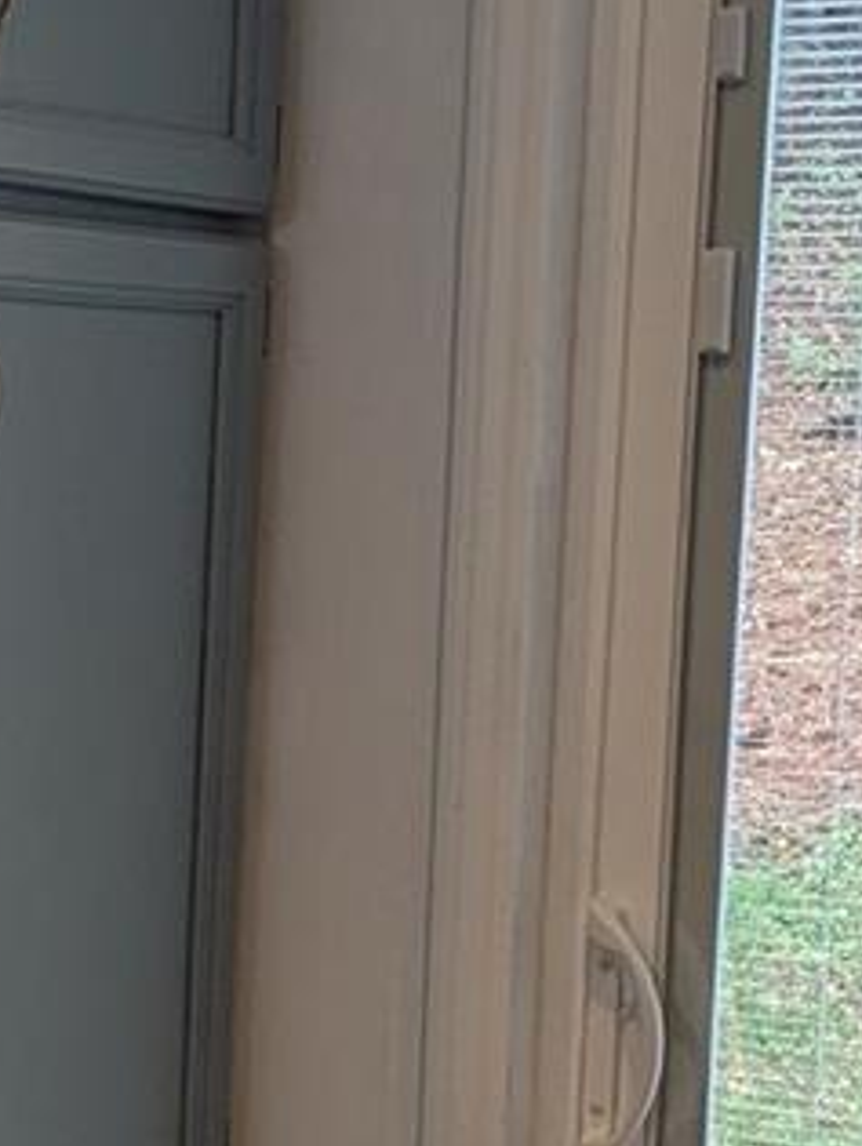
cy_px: 979
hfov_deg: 12.3
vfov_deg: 16.6
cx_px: -224
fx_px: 3877
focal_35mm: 117
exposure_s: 1/120
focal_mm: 6.81
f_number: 1.85
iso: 155
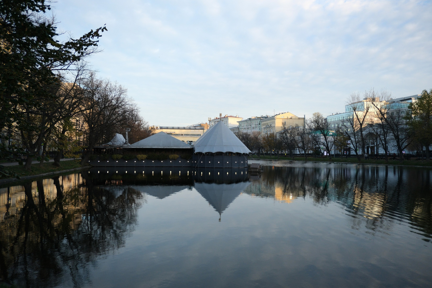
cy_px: 144
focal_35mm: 27
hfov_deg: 67.4
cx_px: 216
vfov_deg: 47.9
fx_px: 324
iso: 640
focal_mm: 18
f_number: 3.6
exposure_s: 1/950
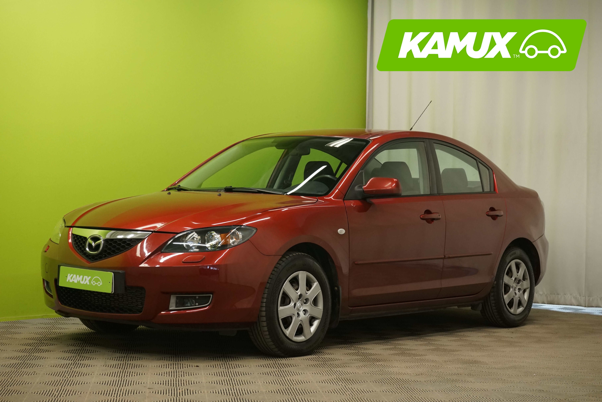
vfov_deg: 19.5
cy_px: 201
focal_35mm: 70
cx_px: 301
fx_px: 1170
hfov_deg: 28.8
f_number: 9
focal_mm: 70
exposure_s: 1/25
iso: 2000
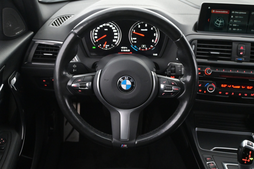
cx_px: 127
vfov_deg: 36.2
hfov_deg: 52.2
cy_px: 84
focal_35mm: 37
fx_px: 259
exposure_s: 1/40
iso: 4500
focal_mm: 24.5
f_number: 4.2
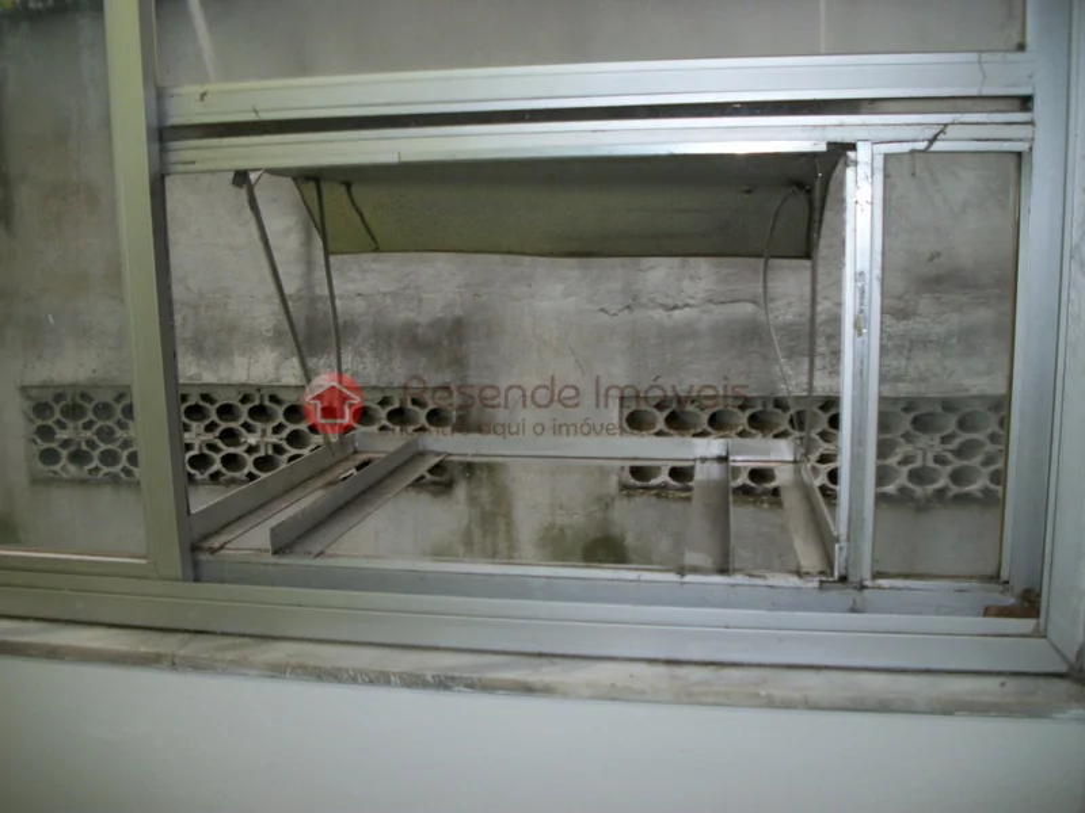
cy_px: 406
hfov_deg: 56.8
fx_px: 1003
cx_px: 542
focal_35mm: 32
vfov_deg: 44.2
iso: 80
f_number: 2.9
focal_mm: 5.7
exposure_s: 1/60
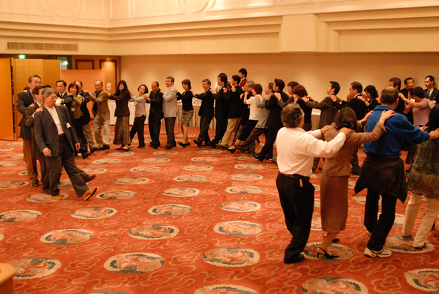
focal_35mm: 42
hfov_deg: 46.3
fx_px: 513
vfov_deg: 32.0
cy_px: 147
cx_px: 220
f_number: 2
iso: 800
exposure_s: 1/90
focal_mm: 28
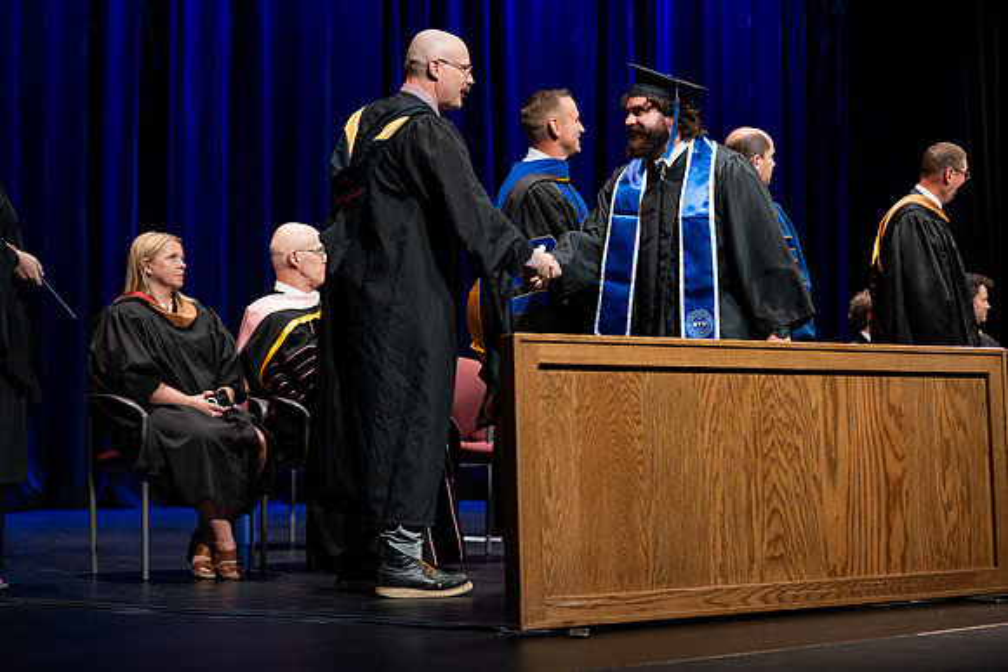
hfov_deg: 28.8
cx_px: 504
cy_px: 336
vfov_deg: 19.5
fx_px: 1960
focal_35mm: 70
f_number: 2.8
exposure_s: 1/250
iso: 500
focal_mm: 70
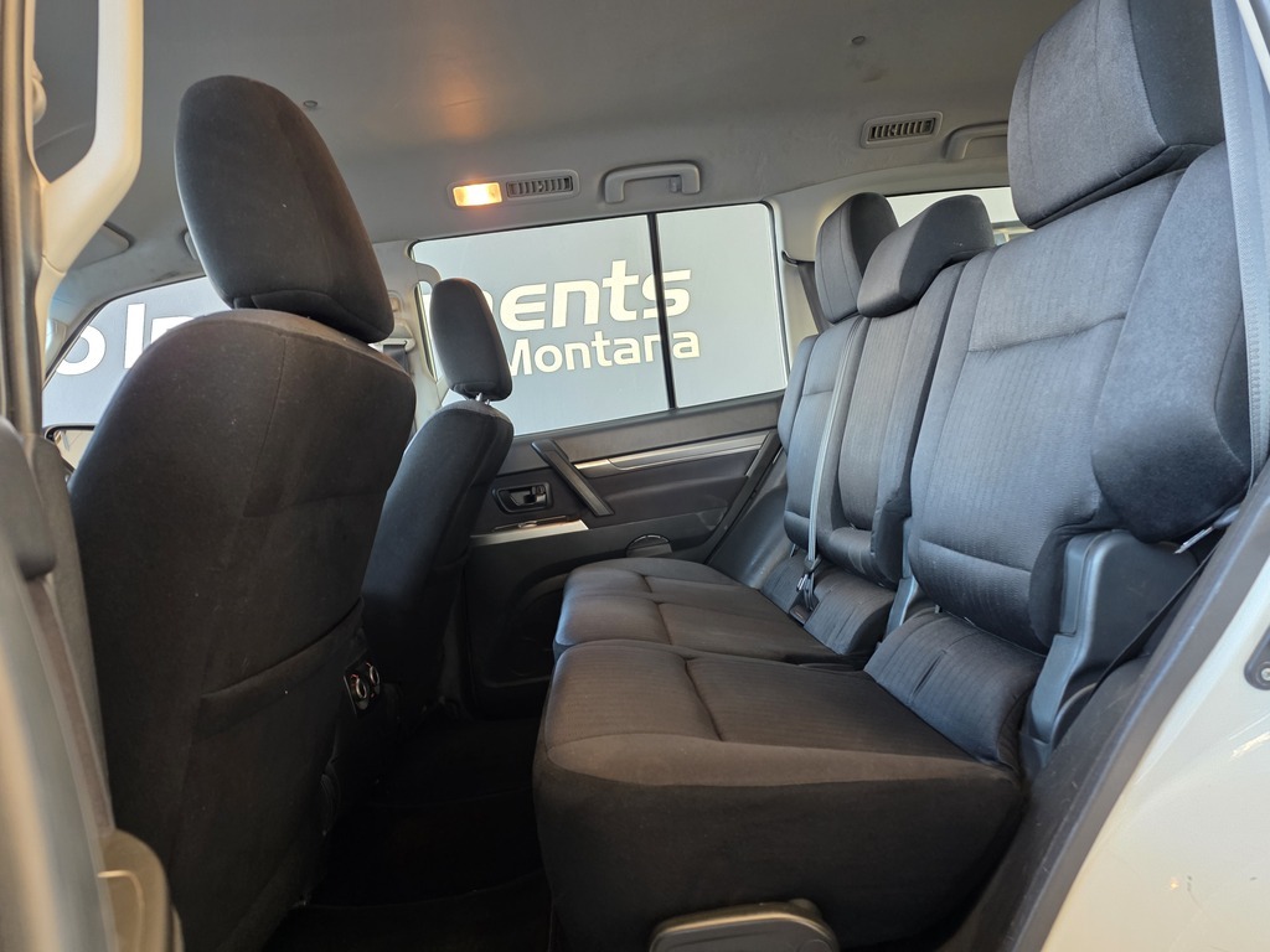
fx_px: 844
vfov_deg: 58.9
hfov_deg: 73.9
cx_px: 635
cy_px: 476
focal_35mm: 23
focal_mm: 6.25
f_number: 1.7
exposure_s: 1/100
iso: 640
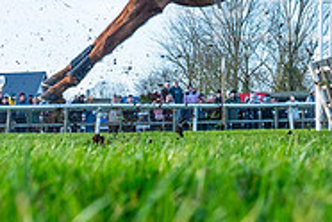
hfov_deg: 17.4
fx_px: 1014
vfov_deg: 11.5
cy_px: -181
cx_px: 432
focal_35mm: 110
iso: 800
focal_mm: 24
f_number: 5
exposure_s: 1/3200
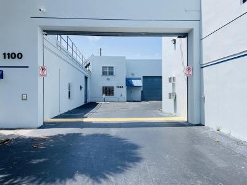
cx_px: 124
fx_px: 186
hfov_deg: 67.3
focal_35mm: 26
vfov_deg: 53.1
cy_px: 92
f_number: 1.6
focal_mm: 4.2
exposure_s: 1/3300
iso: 32
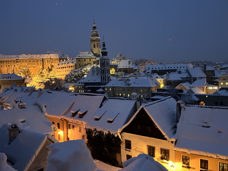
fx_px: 171
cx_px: 114
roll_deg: +3.0
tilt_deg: -4.0
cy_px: 86
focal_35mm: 26
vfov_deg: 53.1
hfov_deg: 67.3
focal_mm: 5.7
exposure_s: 1/25
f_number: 1.5
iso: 640
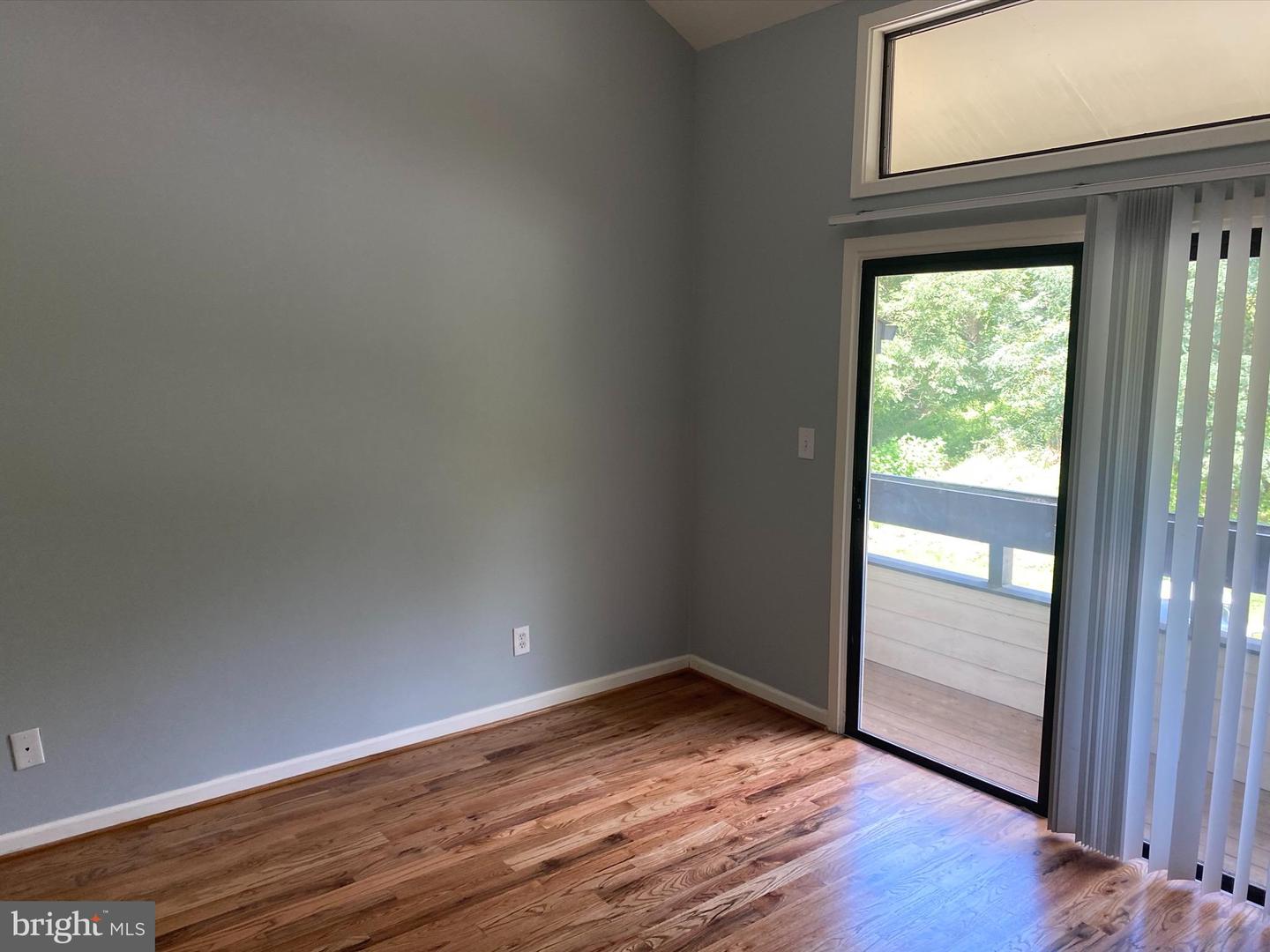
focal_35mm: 26
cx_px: 635
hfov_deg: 67.3
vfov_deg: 53.1
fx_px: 954
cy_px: 476
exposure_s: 1/121
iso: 125
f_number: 1.8
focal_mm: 4.25
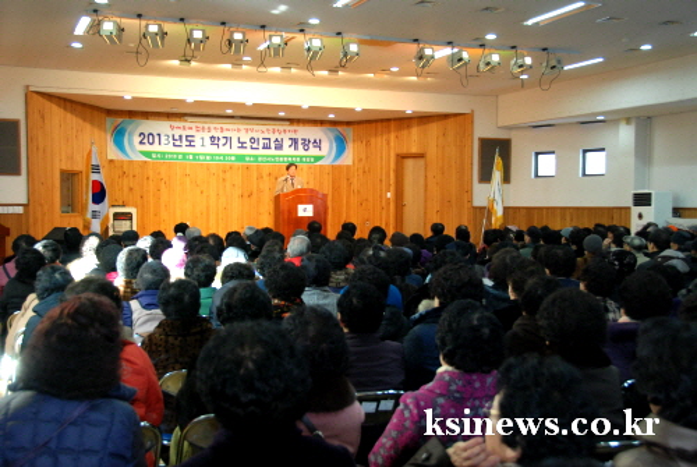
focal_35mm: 44
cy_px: 234
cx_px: 348
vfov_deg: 30.9
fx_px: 843
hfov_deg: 44.9
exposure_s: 1/60
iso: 800
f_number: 5
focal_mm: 29
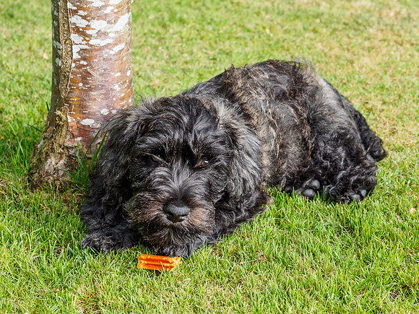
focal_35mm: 111
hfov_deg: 17.7
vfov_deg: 13.4
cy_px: 131
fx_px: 1341
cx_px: 290
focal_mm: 40
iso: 200
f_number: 4.5
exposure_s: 1/125
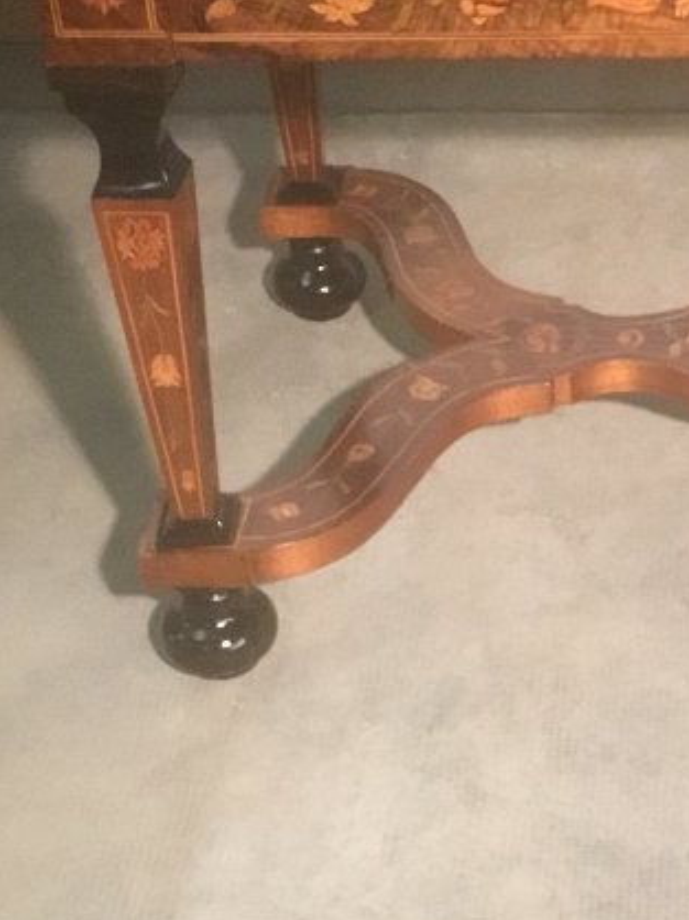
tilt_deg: -35.4
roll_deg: -0.2
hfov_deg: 16.3
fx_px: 2364
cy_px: 473
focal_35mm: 89
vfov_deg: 22.0
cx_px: 669
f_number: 2.4
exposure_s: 1/25
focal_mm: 3.3
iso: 200
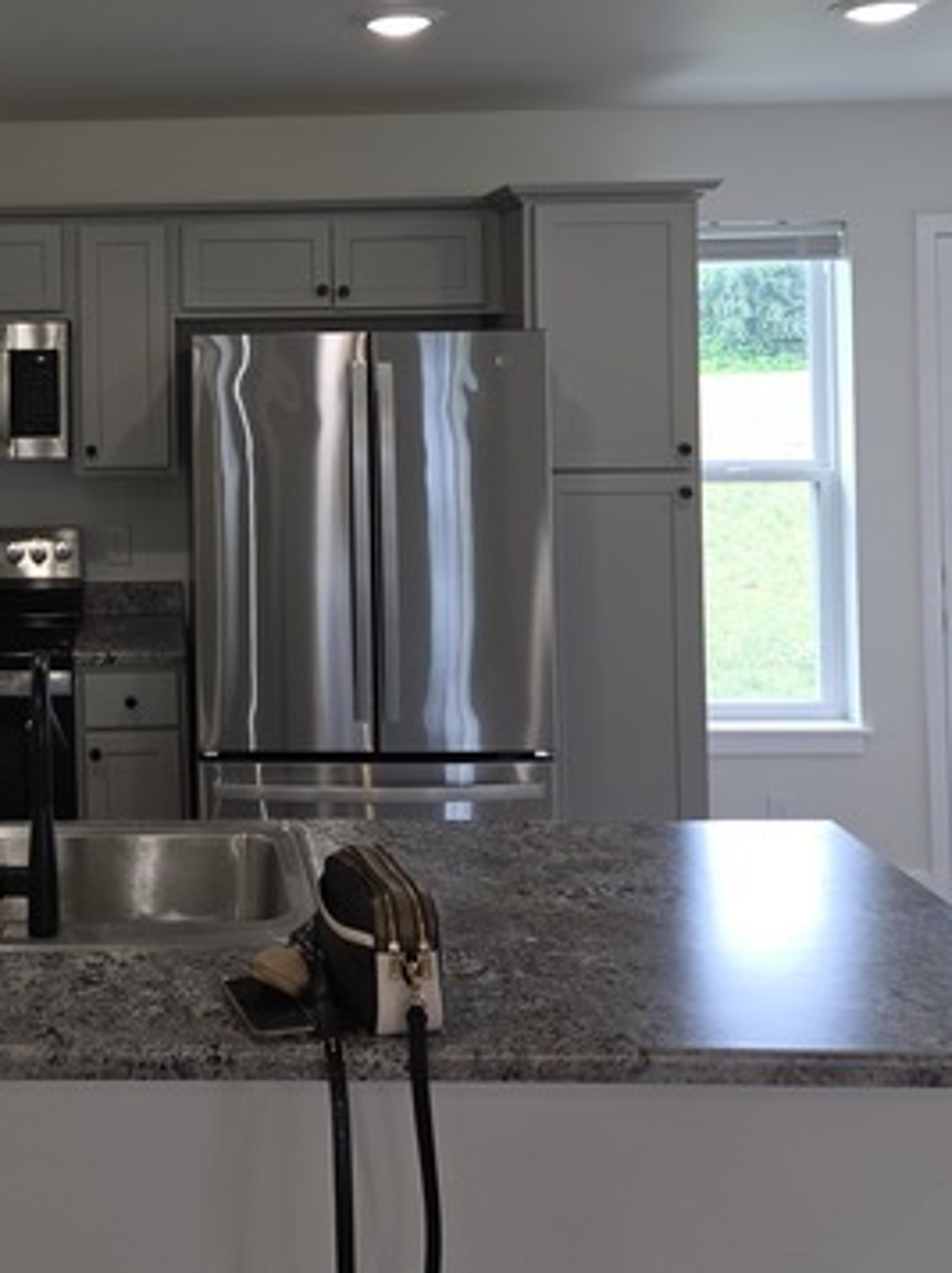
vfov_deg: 42.7
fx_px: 1580
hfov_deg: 32.0
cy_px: 344
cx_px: 103
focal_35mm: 43
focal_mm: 5.4
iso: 32
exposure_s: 1/60
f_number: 1.8
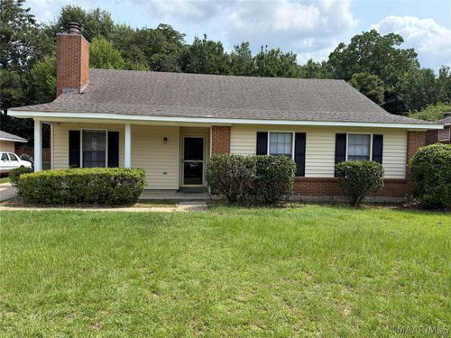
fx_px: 313
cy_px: 169
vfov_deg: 56.8
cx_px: 226
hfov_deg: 71.6
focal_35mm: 24
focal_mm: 6.76
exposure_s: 1/3759
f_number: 1.78
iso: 100
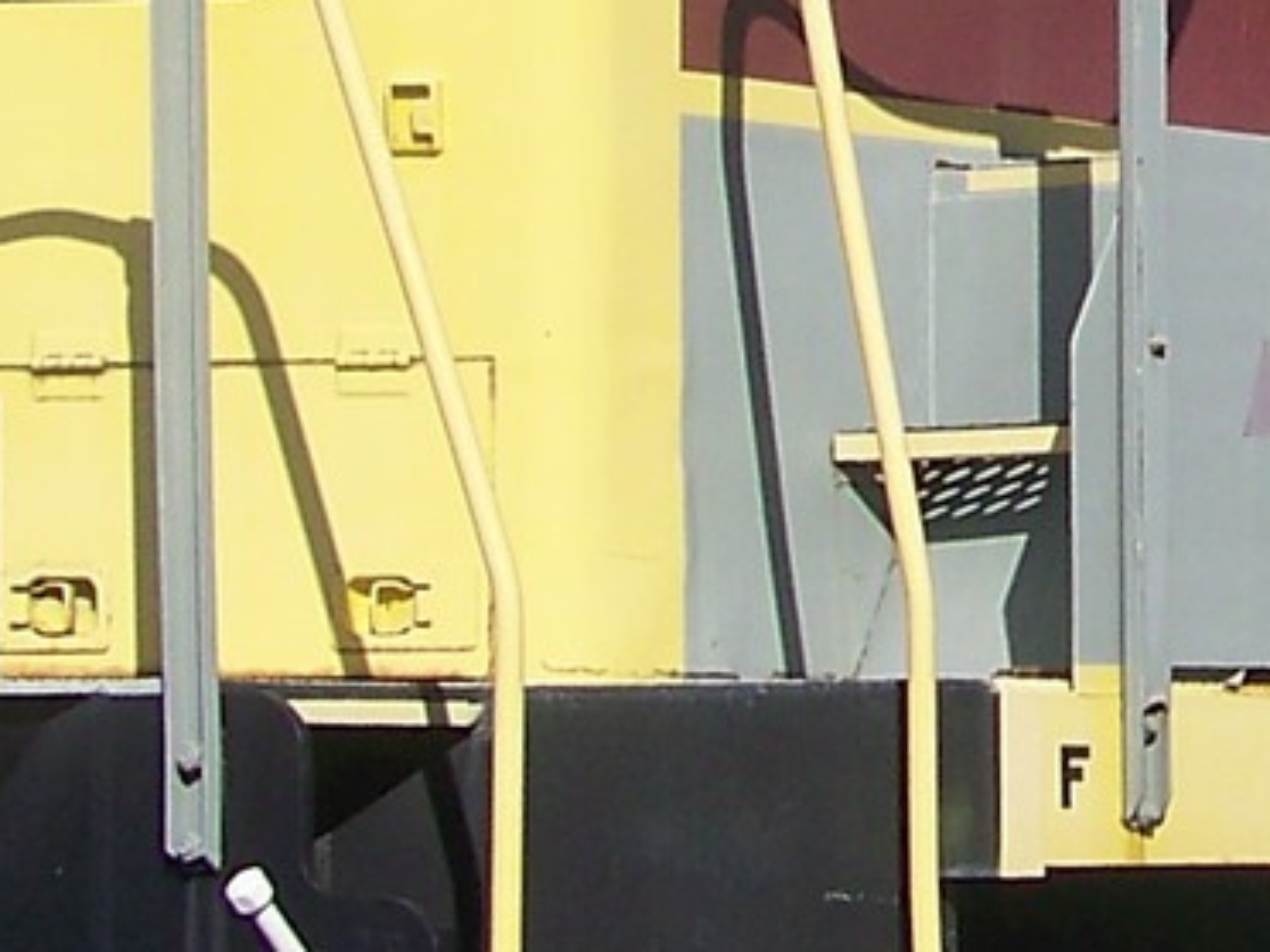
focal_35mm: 186
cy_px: -68
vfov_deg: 7.9
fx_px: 6824
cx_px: 1570
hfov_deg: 10.4
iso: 64
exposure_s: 1/800
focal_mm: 5.85
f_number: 4
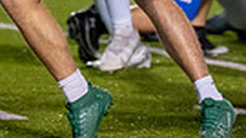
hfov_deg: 2.3
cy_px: -176
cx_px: 131
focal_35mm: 922
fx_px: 6015
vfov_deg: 1.3
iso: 3200
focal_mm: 164
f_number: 2.8
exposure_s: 1/1000
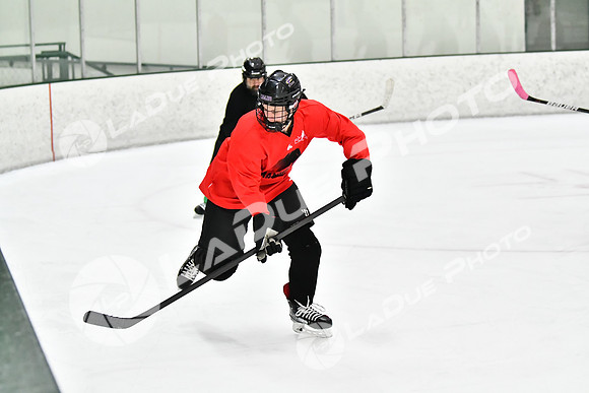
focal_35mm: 108
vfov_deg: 12.7
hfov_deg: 18.9
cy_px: 196
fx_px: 1767
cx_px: 294
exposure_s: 1/1600
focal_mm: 72
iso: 6400
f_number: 2.8
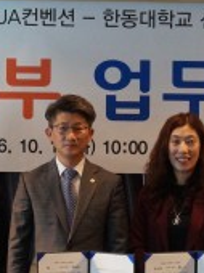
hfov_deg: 13.2
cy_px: 186
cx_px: 122
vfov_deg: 17.5
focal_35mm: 112
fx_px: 882
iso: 2500
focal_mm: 22
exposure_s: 1/160
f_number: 4
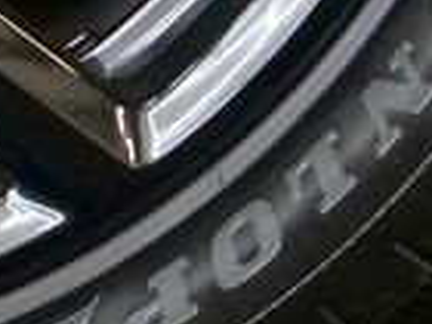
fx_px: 3569
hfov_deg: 6.8
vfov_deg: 5.0
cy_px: -580
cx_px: -333
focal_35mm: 286
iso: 2500
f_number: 3.3
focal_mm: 20
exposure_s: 1/60
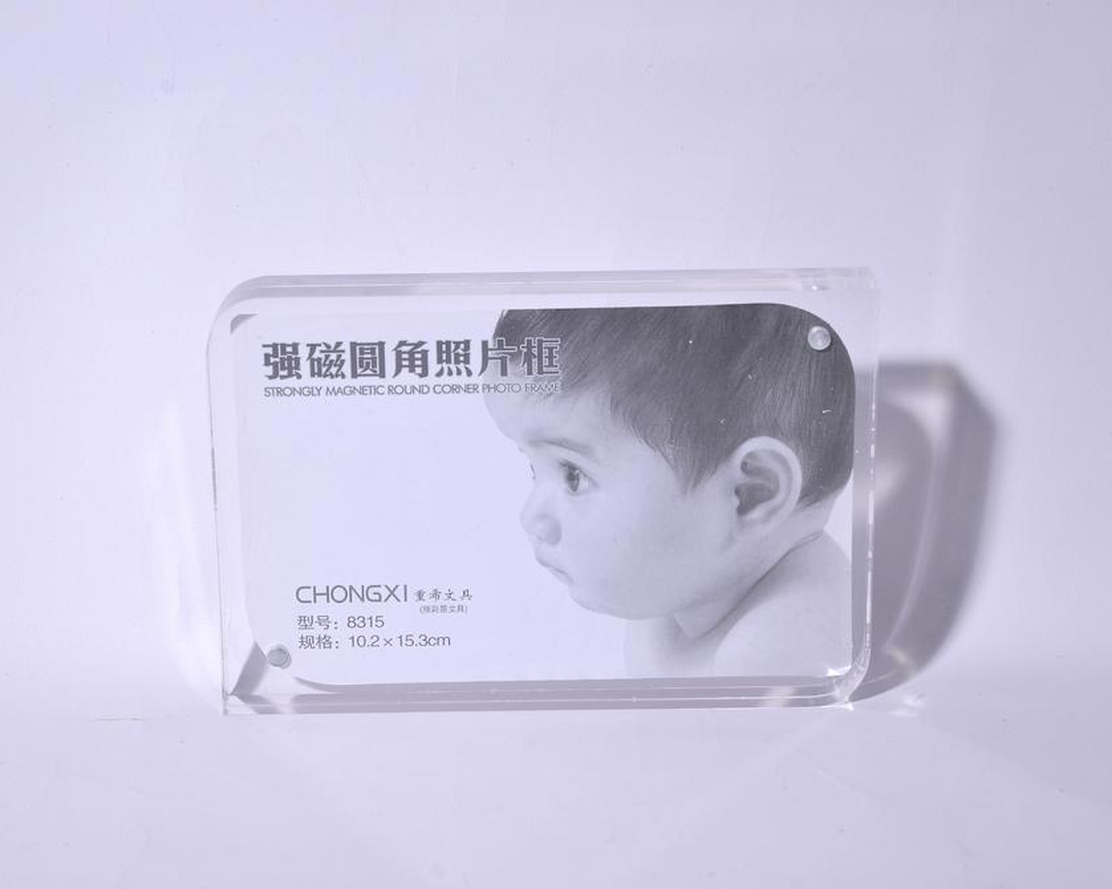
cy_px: 442
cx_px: 525
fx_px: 1810
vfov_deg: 27.6
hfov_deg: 34.1
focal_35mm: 55
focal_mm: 32
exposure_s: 1/100
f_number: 11
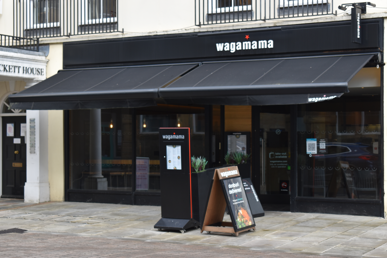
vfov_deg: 18.2
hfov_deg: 27.0
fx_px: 806
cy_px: 129
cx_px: 194
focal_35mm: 75
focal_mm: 50
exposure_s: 1/250
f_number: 5.6
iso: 220
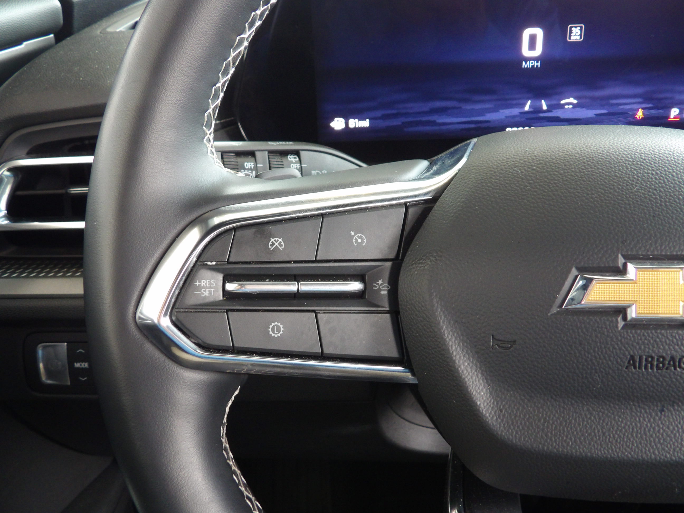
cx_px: 342
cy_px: 256
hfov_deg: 55.4
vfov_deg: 42.9
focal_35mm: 33
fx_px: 652
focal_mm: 5.9
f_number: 3.6
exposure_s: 1/20
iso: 343
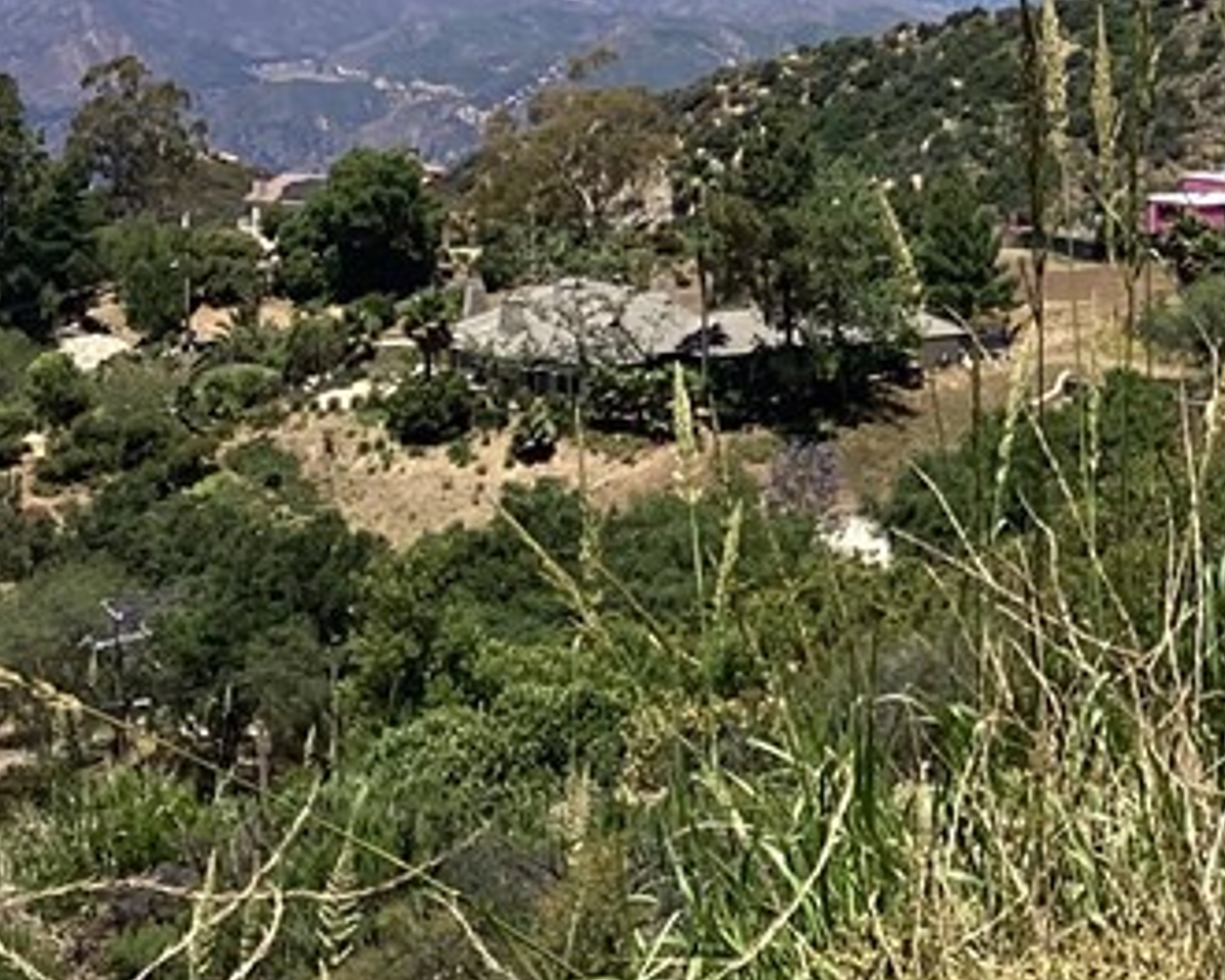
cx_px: 1221
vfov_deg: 16.0
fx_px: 3408
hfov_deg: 19.8
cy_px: -63
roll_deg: -1.3
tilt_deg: -4.8
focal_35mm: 94
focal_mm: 3.3
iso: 25
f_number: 2.4
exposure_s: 1/1456
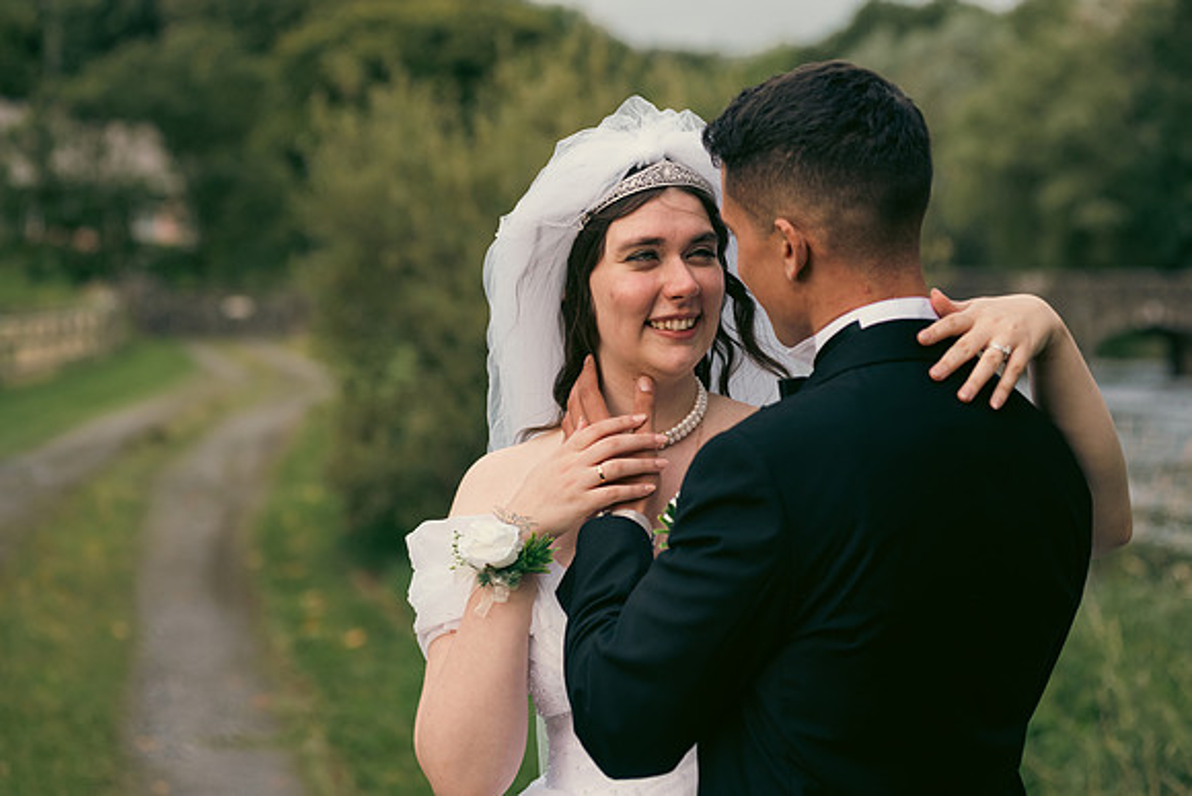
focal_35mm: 86
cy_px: 398
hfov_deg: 23.6
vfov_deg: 15.9
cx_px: 596
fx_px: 2848
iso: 320
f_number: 3.5
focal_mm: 86
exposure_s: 1/200
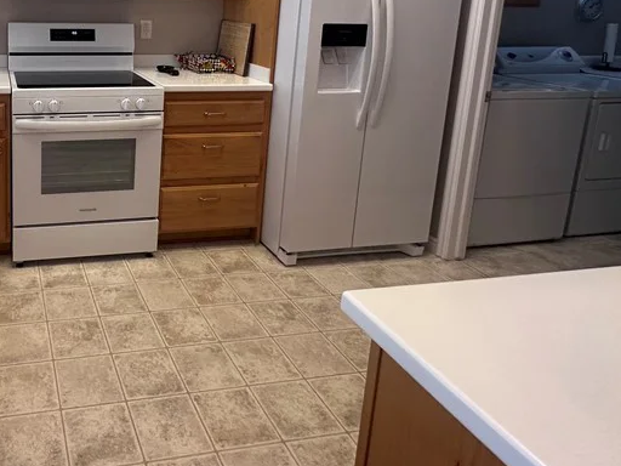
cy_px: 72
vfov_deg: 46.2
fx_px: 502
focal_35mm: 28
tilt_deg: -10.0
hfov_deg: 56.5
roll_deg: -1.3
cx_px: 85
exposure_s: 1/60
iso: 200
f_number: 2.2
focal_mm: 2.22
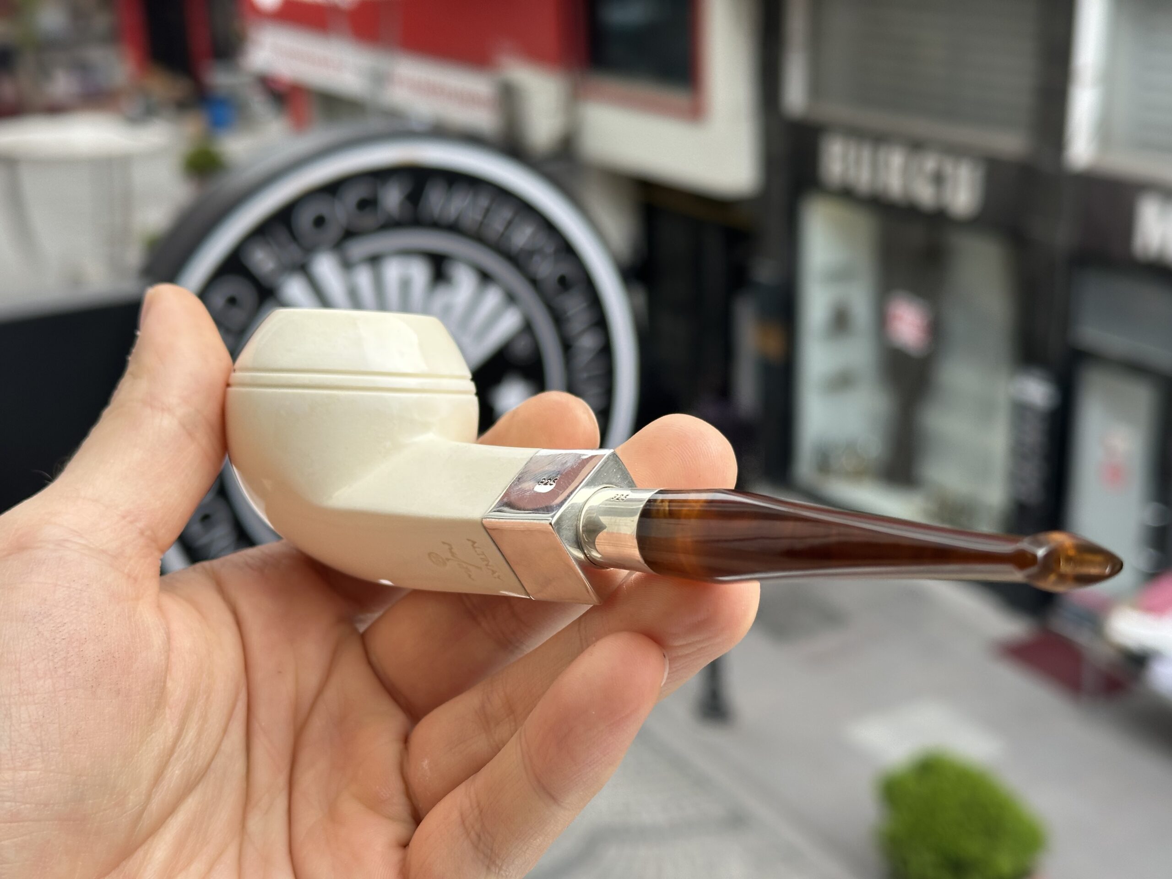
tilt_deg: -19.0
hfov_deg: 39.7
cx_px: 586
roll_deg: +1.6
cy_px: 440
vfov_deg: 30.3
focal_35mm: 48
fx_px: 1625
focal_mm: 6.86
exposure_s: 1/428
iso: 64
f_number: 1.78
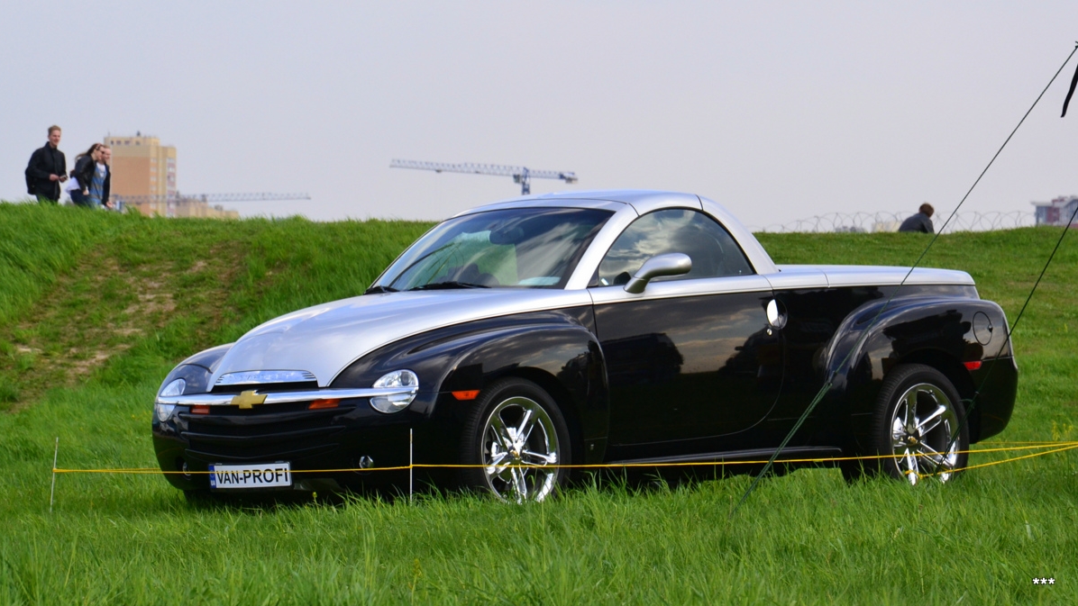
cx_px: 540
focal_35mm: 166
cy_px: 259
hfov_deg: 13.0
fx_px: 4732
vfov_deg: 7.3
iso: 400
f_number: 10
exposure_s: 1/250
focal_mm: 105
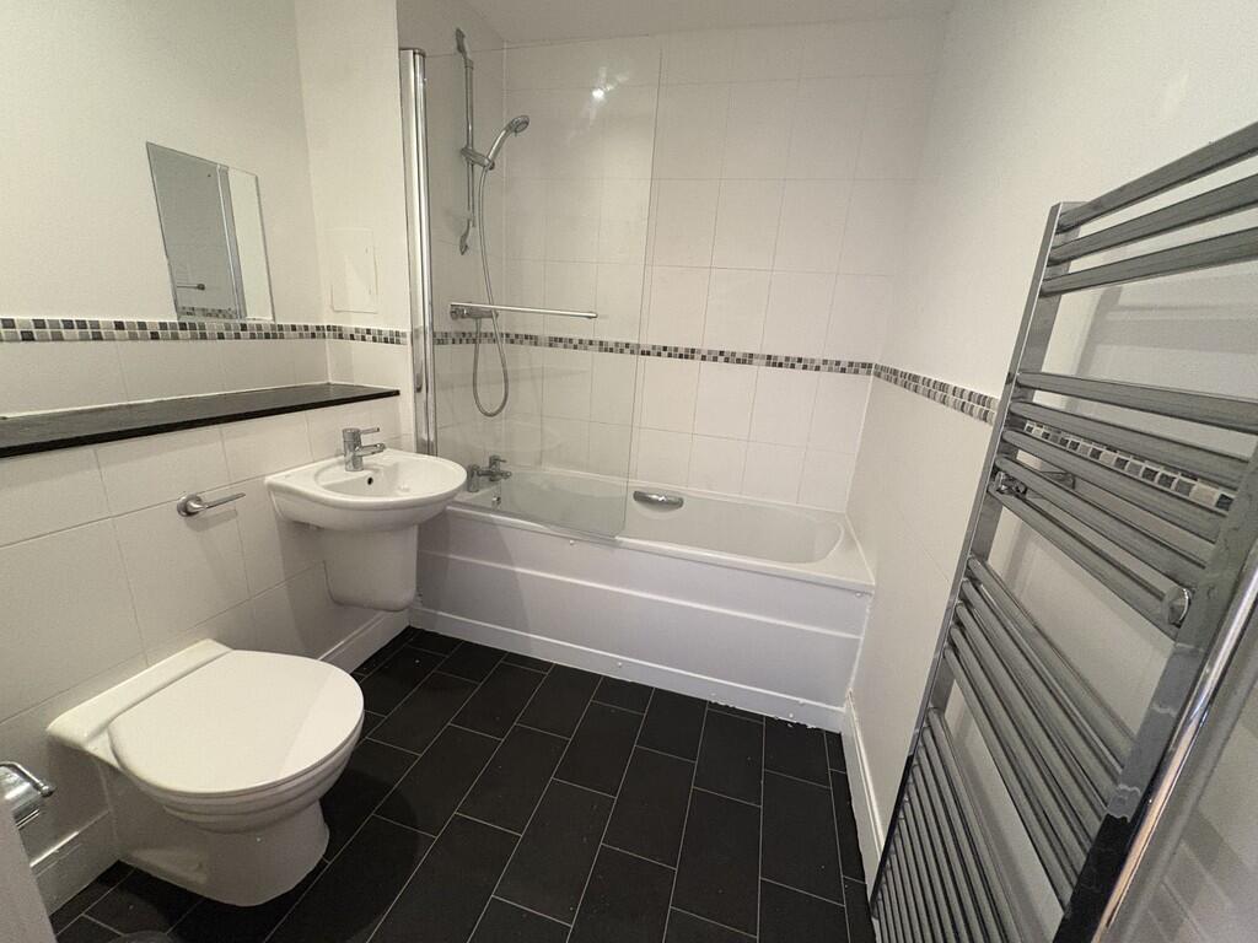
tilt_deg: -15.5
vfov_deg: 85.7
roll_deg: -3.9
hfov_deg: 102.1
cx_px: 629
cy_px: 472
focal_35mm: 14
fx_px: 509
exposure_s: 1/50
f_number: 2.2
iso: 500
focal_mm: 2.22
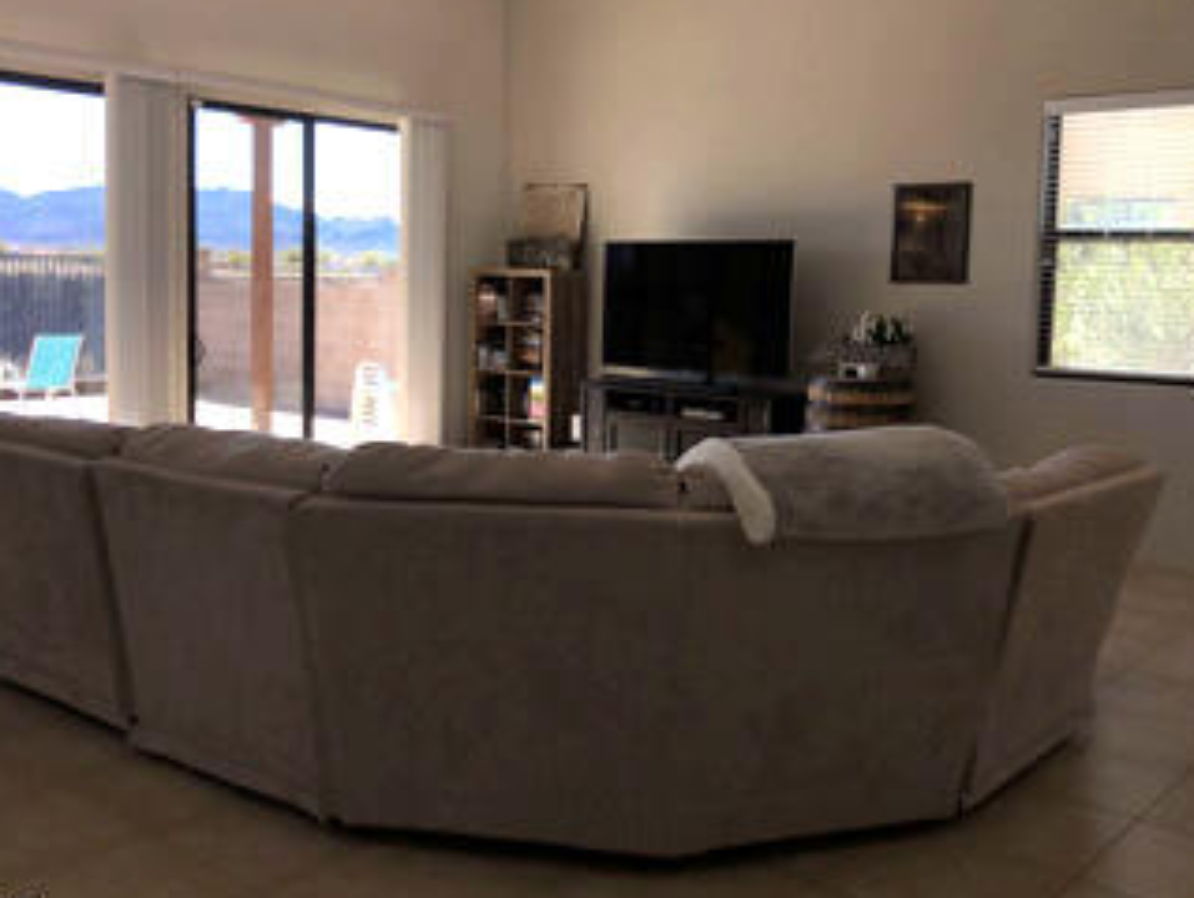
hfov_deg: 51.3
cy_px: 378
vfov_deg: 39.6
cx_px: 576
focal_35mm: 36
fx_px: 1243
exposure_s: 1/436
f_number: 1.8
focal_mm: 3.99
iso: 20
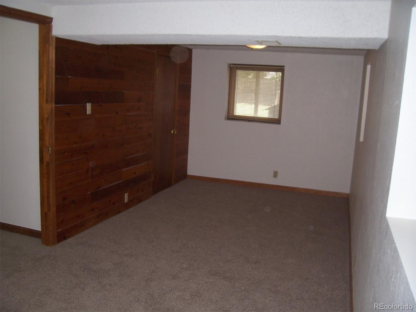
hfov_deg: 54.0
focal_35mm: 34
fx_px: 409
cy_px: 156
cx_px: 208
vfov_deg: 41.8
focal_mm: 5.6
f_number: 2.7
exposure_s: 1/60
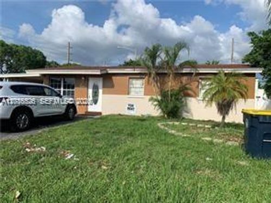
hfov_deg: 67.3
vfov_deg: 53.1
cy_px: 102
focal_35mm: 26
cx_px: 136
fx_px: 204
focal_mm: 4.25
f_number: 1.8
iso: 25
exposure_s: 1/2364
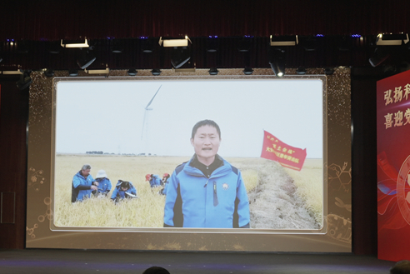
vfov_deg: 25.9
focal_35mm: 52
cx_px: 183
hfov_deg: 38.1
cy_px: 182
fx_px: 593
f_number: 4
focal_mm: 32
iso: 400
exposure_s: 1/100
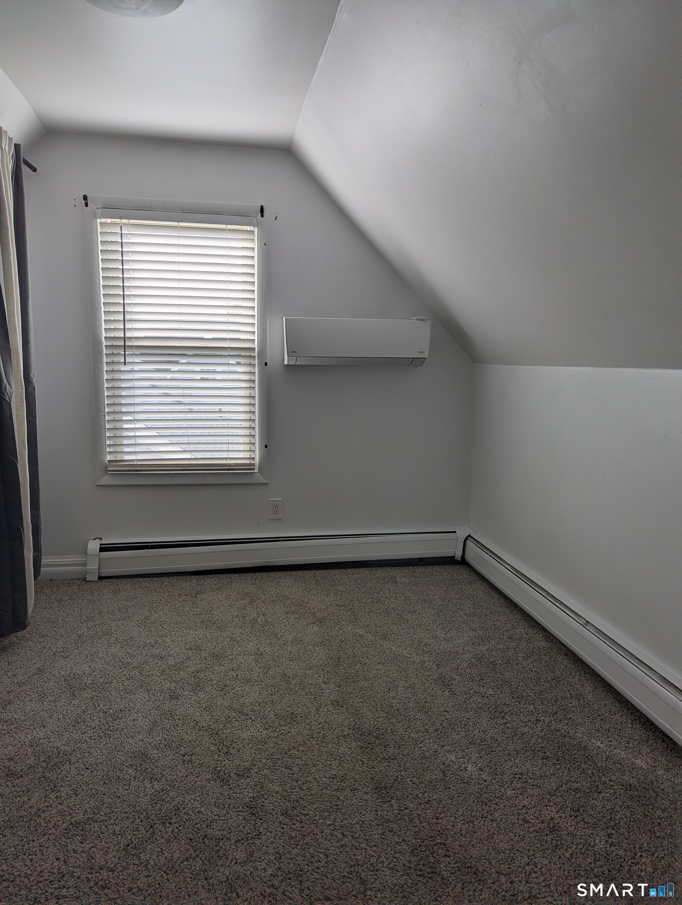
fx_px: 629
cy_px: 452
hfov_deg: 56.9
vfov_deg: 71.5
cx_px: 341
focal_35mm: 24
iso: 53
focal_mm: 6.81
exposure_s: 1/397
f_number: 1.85
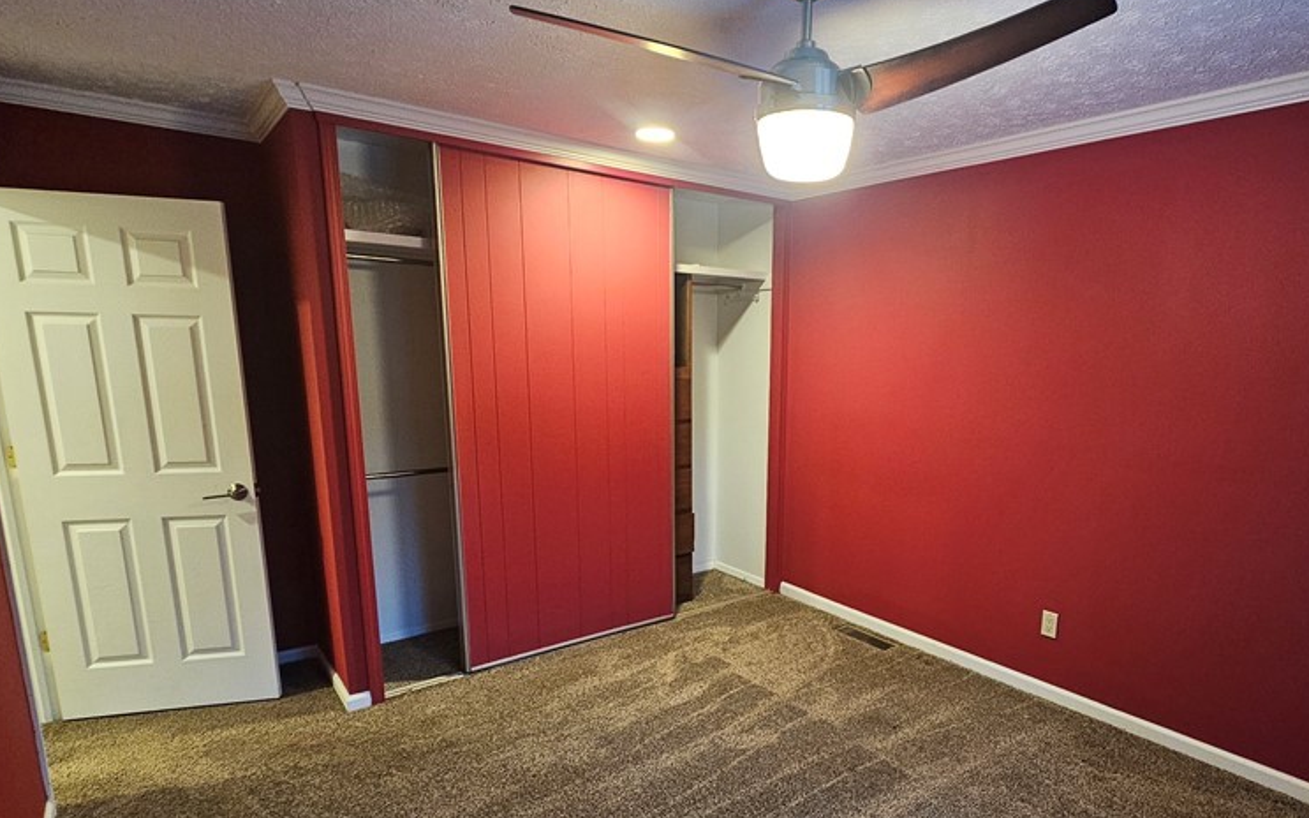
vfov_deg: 61.7
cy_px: 485
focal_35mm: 19
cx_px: 766
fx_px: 678
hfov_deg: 87.2
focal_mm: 2.2
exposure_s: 1/30
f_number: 2.2
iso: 640
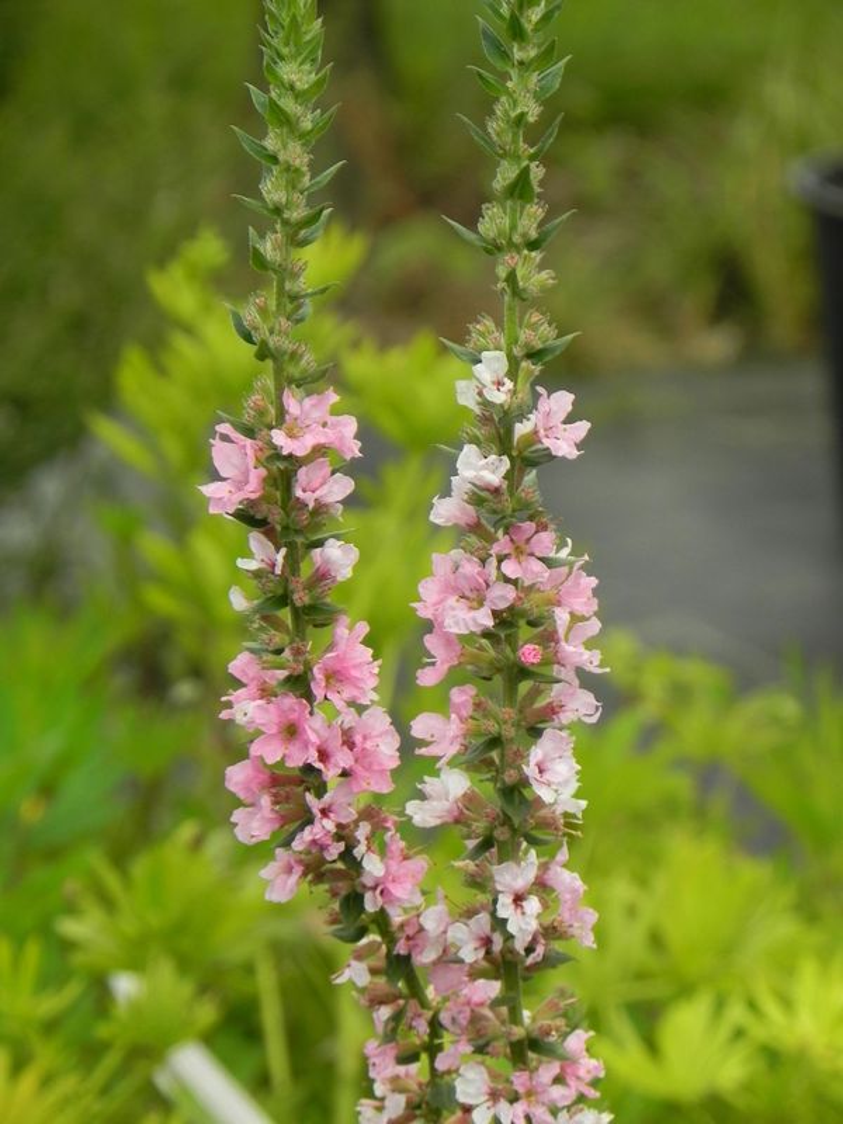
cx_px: 422
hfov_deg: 5.1
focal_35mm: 291
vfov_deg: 6.8
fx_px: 9449
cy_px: 562
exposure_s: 1/320
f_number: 5
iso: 160
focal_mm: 51.8
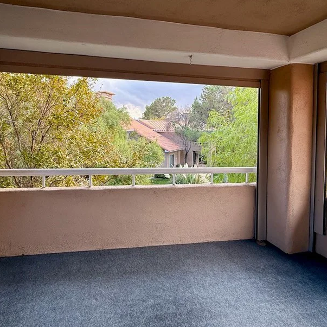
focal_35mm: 21
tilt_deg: -0.6
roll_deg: -1.4
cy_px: 132
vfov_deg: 71.5
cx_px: 129
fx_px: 224
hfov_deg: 71.3
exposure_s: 1/139
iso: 64
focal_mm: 2.22
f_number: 2.2
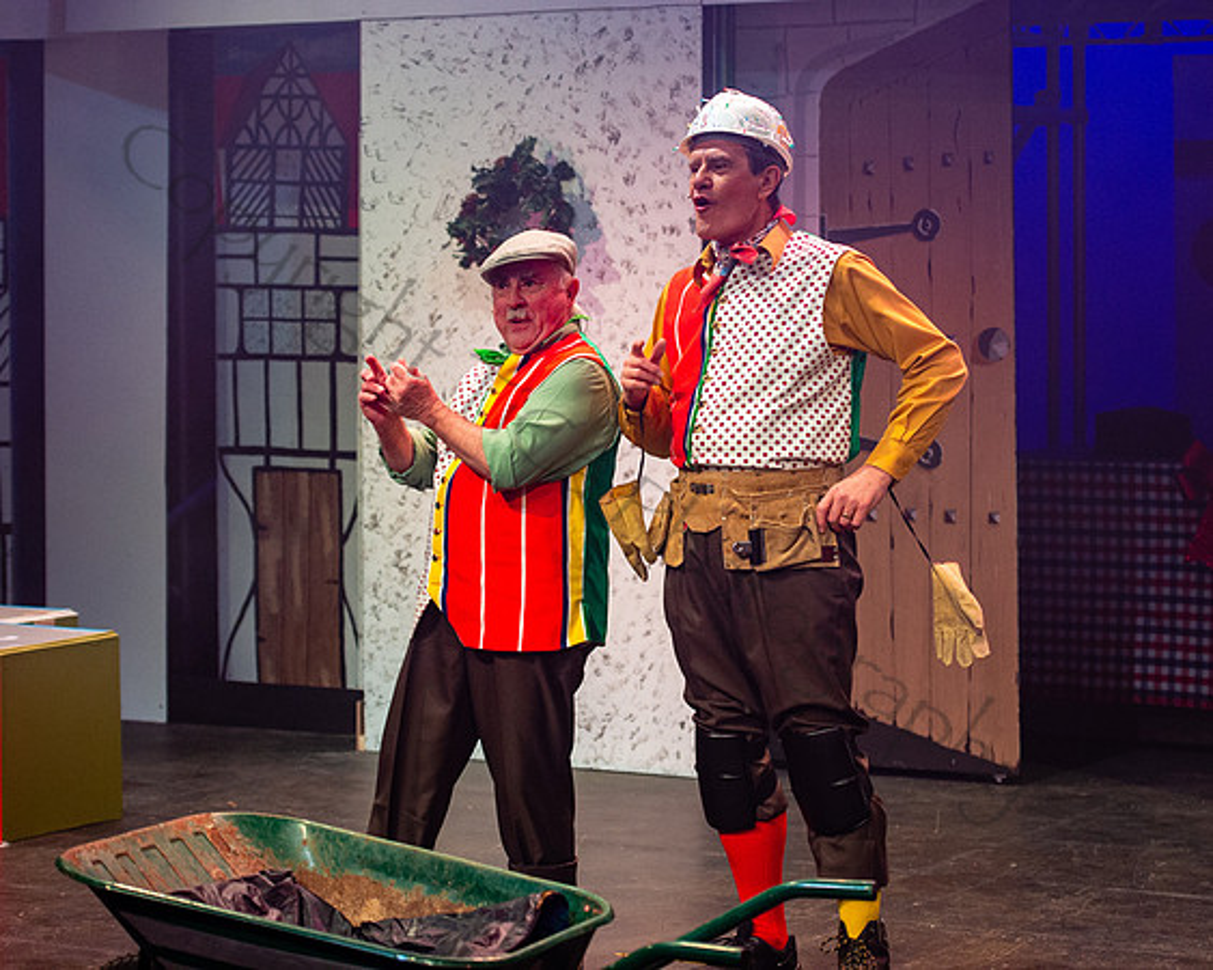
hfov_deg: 19.6
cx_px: 614
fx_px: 3517
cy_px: 368
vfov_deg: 15.7
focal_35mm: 98
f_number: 2.8
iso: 1000
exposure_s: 1/500
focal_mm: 70
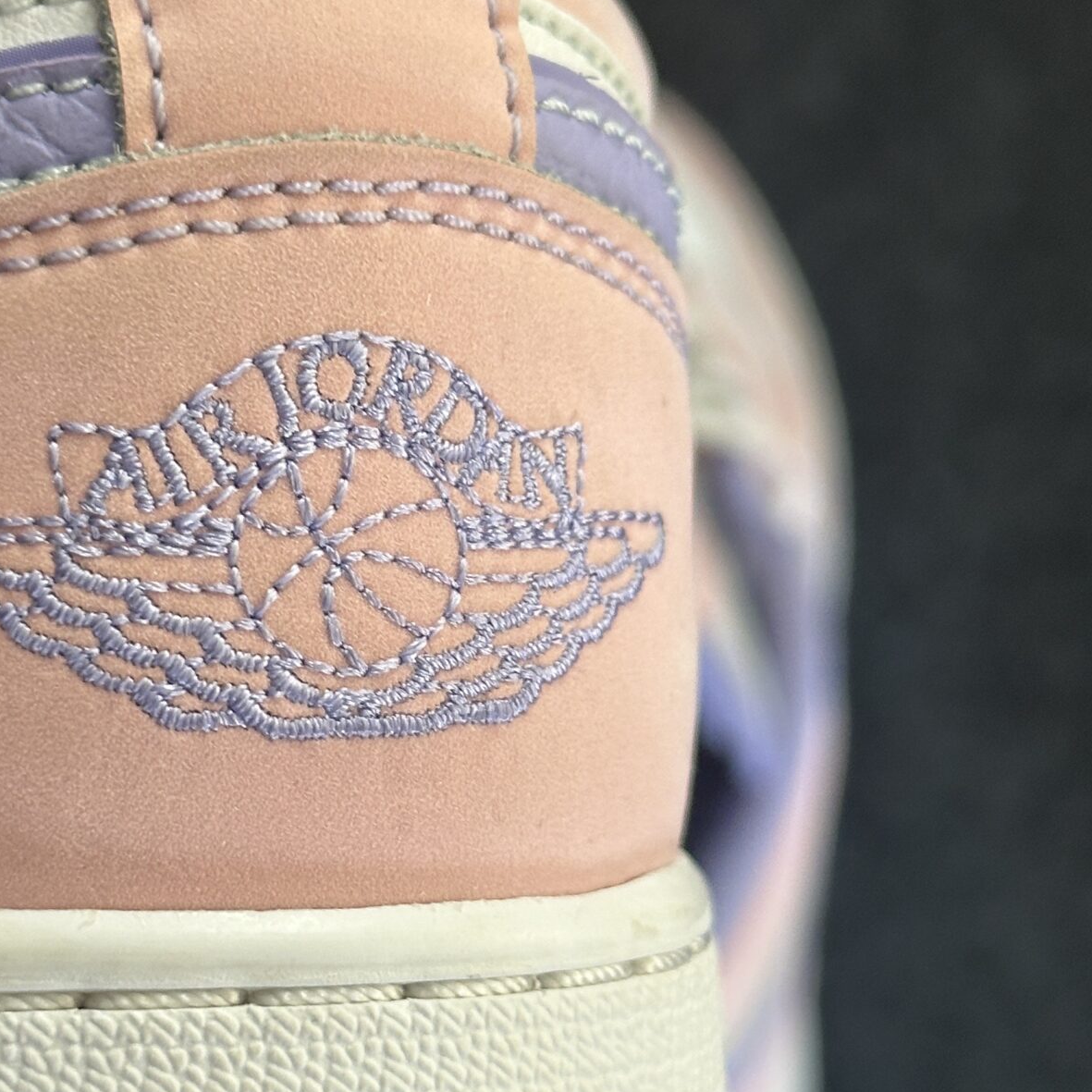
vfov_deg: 18.9
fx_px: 3284
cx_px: 351
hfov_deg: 18.8
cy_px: 651
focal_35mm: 92
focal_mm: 6.86
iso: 80
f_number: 1.78
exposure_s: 1/50
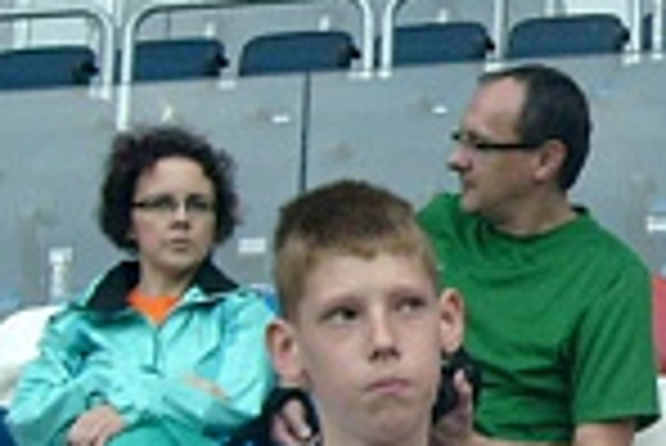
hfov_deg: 13.2
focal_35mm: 144
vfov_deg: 9.5
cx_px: 1096
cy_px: 241
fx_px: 2667
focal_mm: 5.8
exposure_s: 1/60
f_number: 7.1
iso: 80
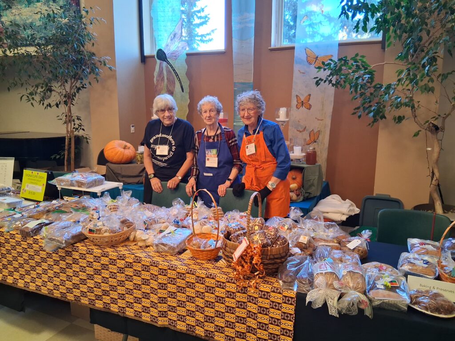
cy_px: 170
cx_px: 228
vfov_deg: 53.1
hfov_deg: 67.3
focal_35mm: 26
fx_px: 342
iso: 500
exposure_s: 1/50
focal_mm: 3.98
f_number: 1.8
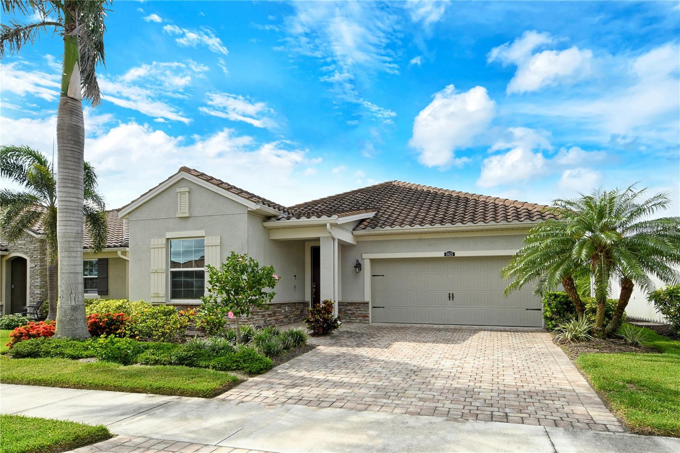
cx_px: 340
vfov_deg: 59.5
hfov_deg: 81.2
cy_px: 226
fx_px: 397
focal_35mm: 21
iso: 640
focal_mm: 14
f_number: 18
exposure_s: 1/250
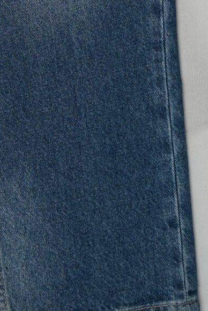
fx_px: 1335
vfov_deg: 12.4
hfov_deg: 8.7
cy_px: -222
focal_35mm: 154
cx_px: -119
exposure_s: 1/125
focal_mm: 35
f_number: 4.5
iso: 400
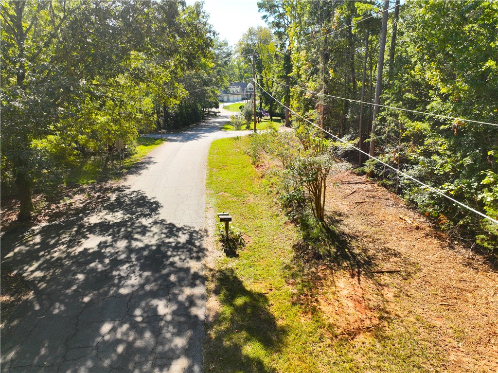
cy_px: 186
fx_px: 345
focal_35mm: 24
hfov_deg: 71.6
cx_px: 249
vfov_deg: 56.8
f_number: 2.8
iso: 250
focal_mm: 12.29
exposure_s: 1/120
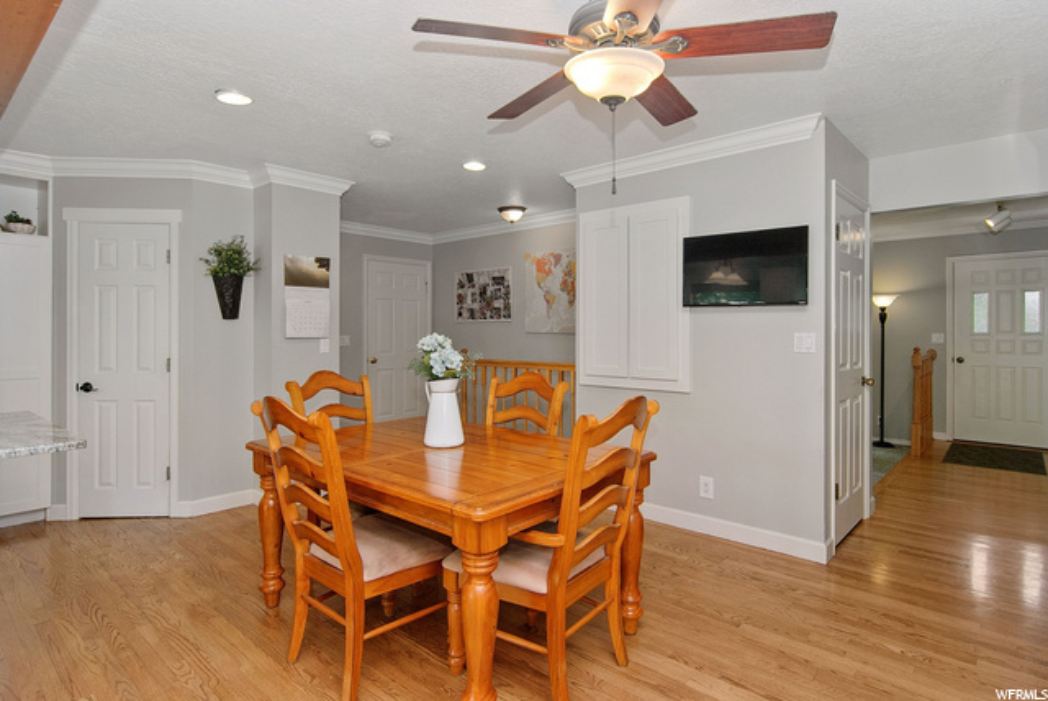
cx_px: 524
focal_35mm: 18
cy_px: 350
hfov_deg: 89.9
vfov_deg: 67.5
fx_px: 524
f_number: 5
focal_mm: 12
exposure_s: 1/60
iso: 200
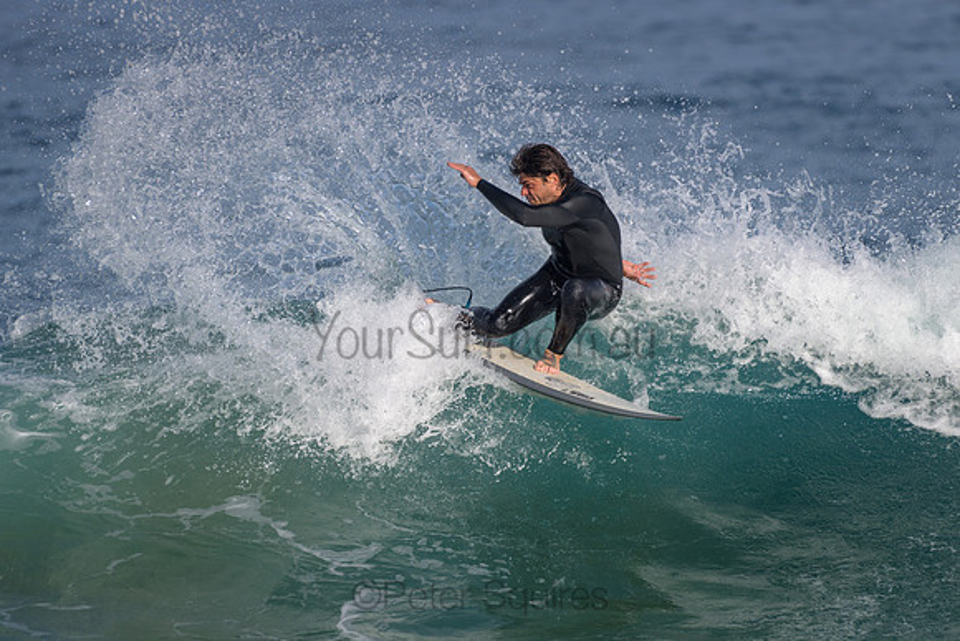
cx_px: 516
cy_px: 392
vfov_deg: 2.2
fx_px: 16331
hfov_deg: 3.4
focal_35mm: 612
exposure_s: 1/2000
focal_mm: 500
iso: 110
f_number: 5.6
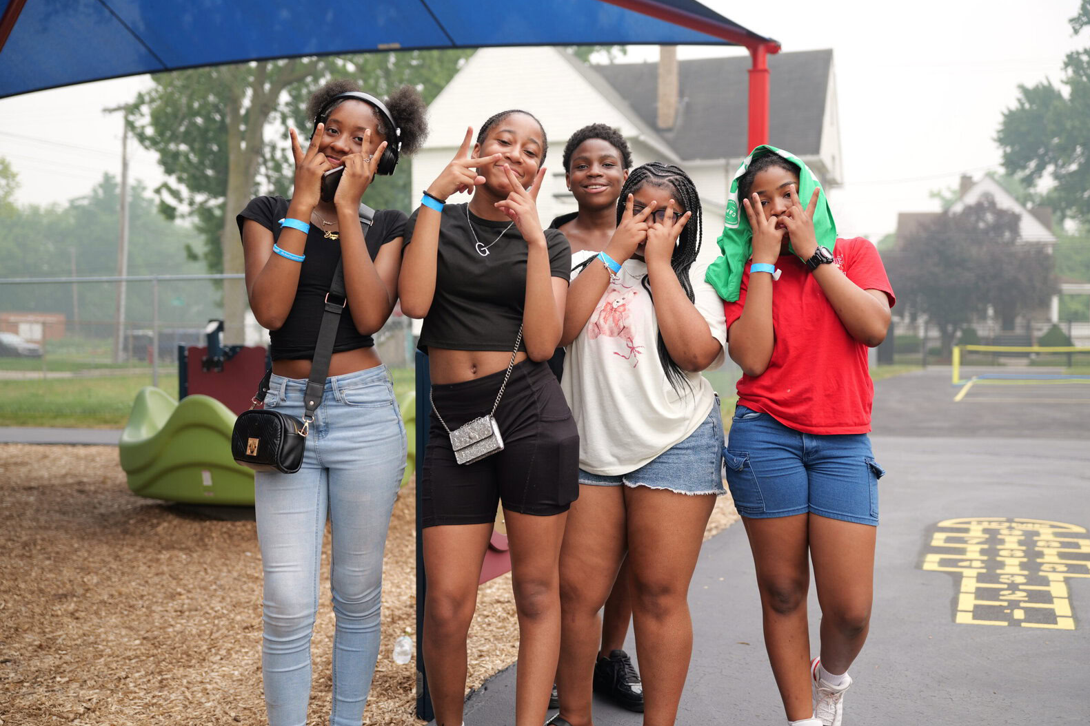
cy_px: 355
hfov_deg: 46.4
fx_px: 1272
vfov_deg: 31.9
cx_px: 536
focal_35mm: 42
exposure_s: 1/200
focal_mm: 41
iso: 320
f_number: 2.8
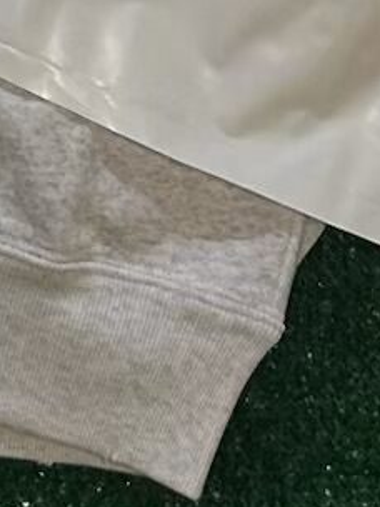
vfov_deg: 10.3
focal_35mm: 175
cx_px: -255
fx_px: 2561
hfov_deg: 8.2
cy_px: -565
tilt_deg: -83.3
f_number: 1.5
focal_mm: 5.7
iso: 80
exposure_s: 1/60
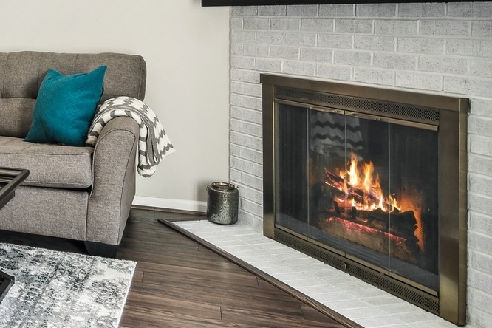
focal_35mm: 73
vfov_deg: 18.3
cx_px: -102
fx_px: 998
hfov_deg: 24.9
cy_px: 22
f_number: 8
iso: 200
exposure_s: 1/25
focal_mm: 20
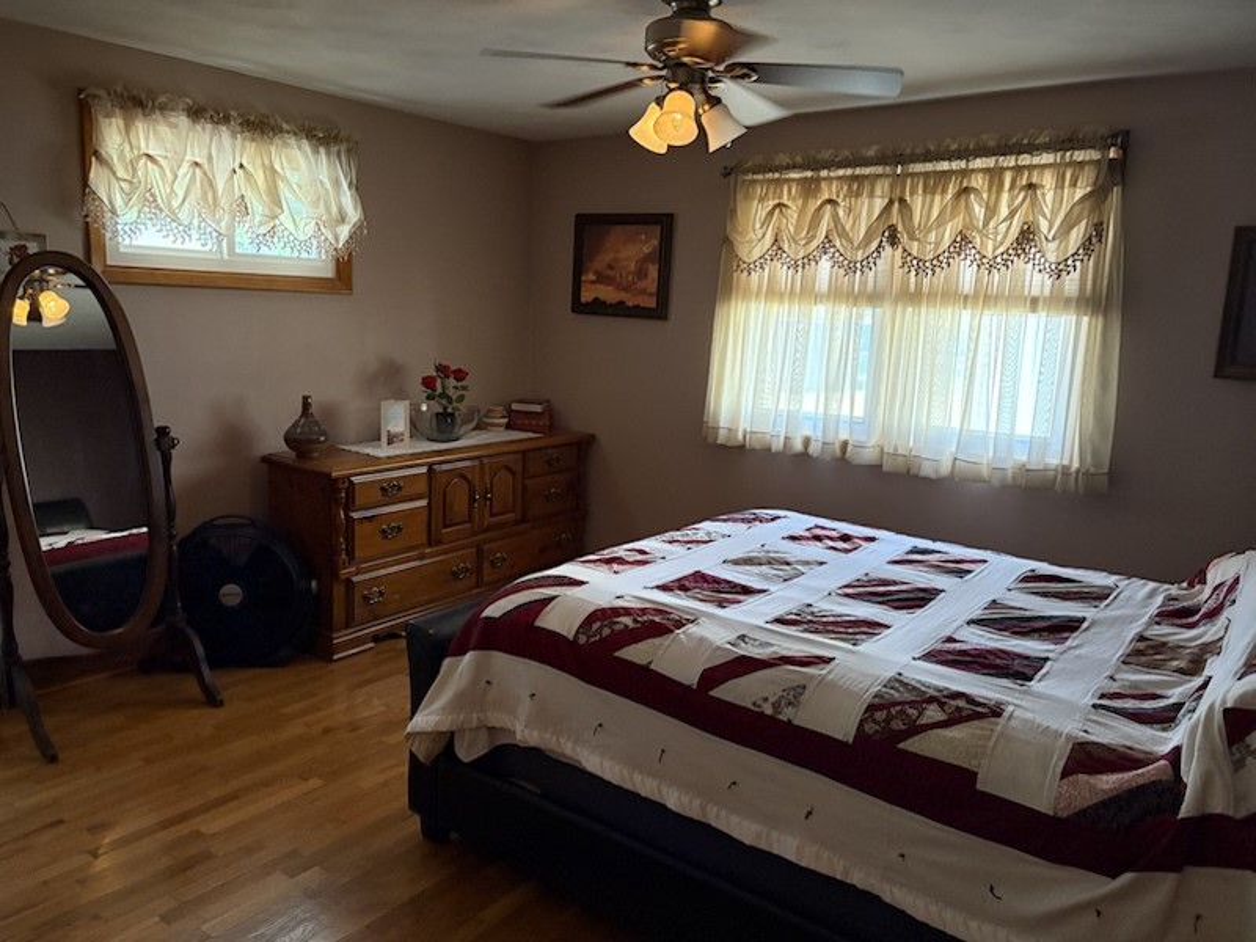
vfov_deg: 53.1
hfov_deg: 67.3
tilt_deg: -10.3
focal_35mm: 26
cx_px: 628
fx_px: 943
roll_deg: -1.3
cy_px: 471
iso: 500
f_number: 1.6
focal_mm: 5.96
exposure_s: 1/60
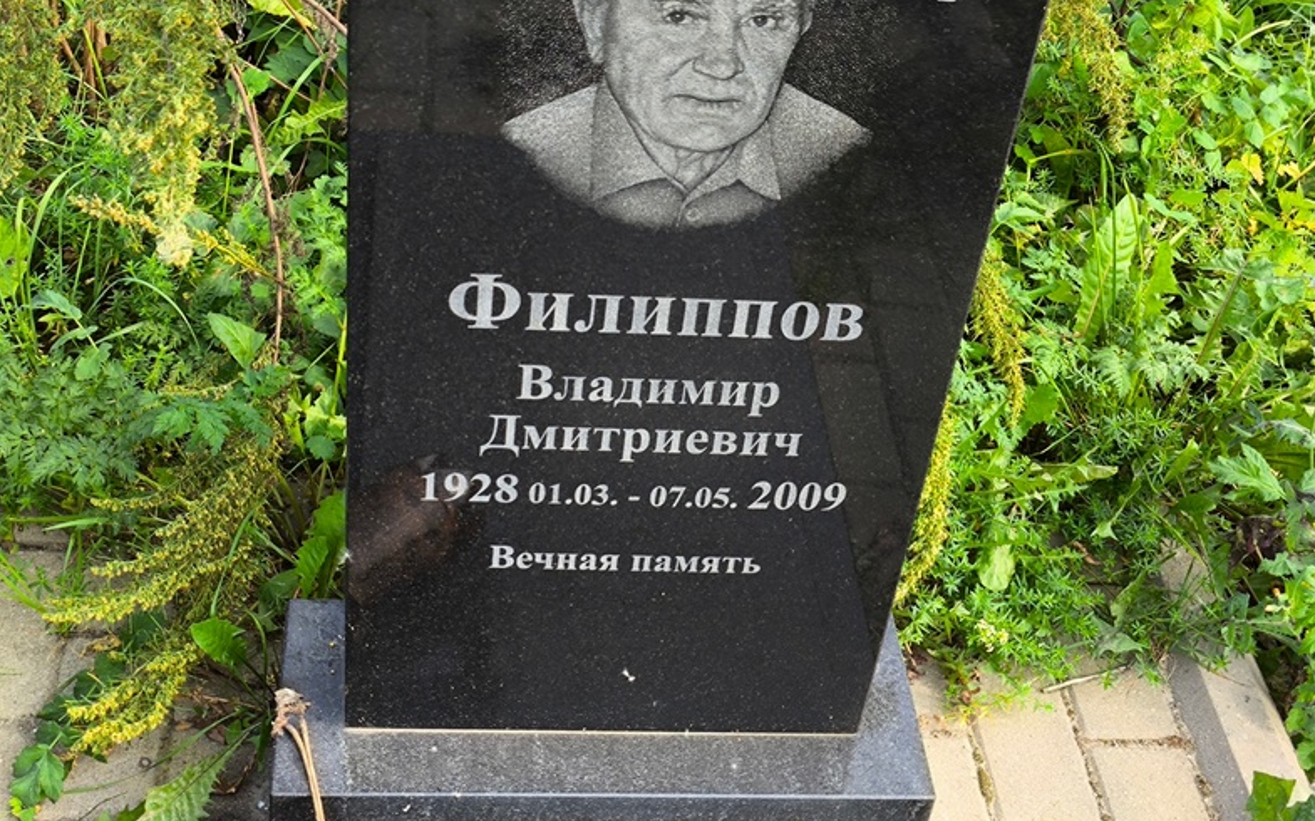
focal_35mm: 54
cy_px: 416
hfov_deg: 37.5
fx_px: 1935
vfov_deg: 24.0
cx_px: 658
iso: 50
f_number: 1.7
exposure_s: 1/161
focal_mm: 4.71
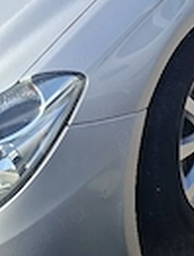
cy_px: -29
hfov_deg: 20.2
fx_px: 521
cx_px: 214
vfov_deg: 25.6
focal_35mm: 70
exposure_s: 1/1667
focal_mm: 5.54
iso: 50
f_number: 1.8
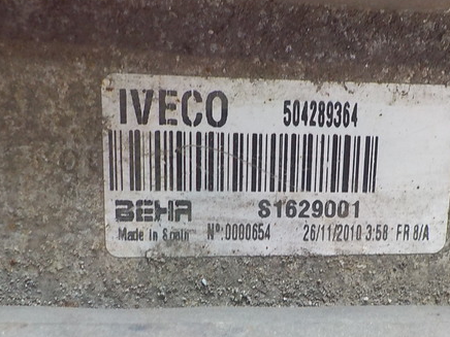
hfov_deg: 42.7
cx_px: 277
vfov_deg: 32.7
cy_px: 215
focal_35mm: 44
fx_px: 572
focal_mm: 4.1
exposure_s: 1/30
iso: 220
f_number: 3.3
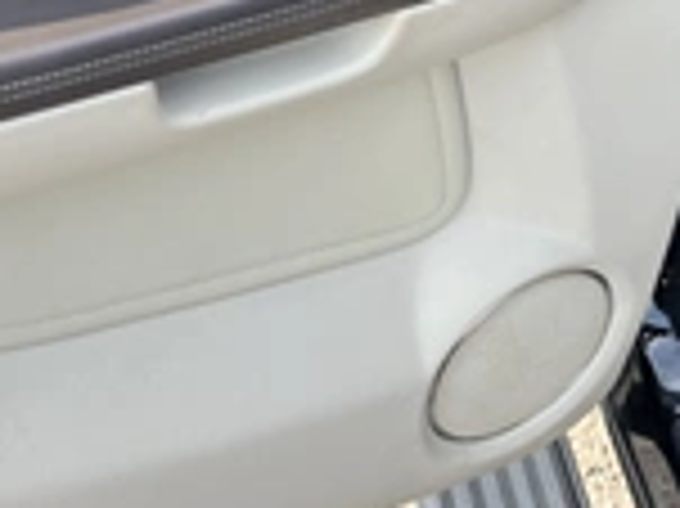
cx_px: 90
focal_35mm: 69
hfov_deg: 27.3
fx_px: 1354
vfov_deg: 20.1
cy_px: -85
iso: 50
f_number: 1.6
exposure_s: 1/397
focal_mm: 5.1
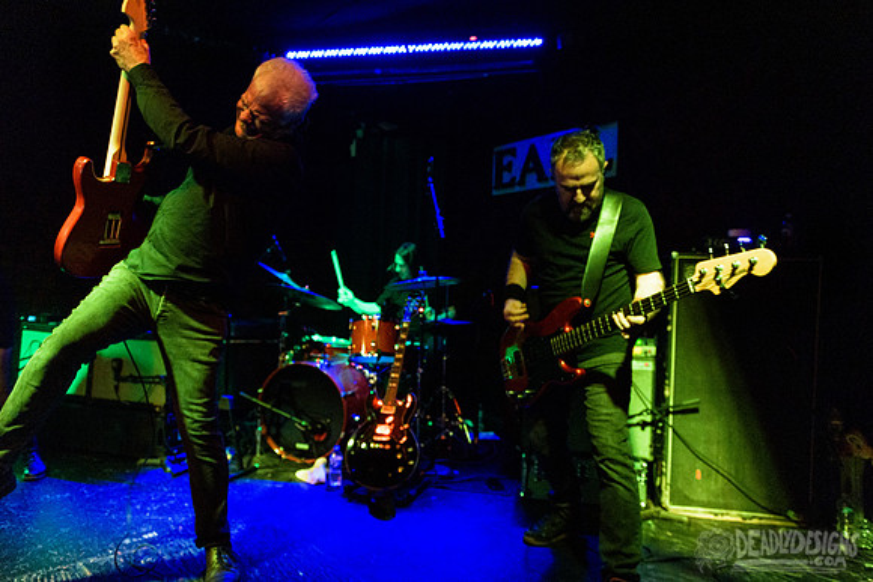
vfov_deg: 51.3
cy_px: 303
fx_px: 607
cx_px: 455
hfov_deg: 71.4
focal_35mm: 25
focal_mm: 24
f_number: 3.2
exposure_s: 1/125
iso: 3200
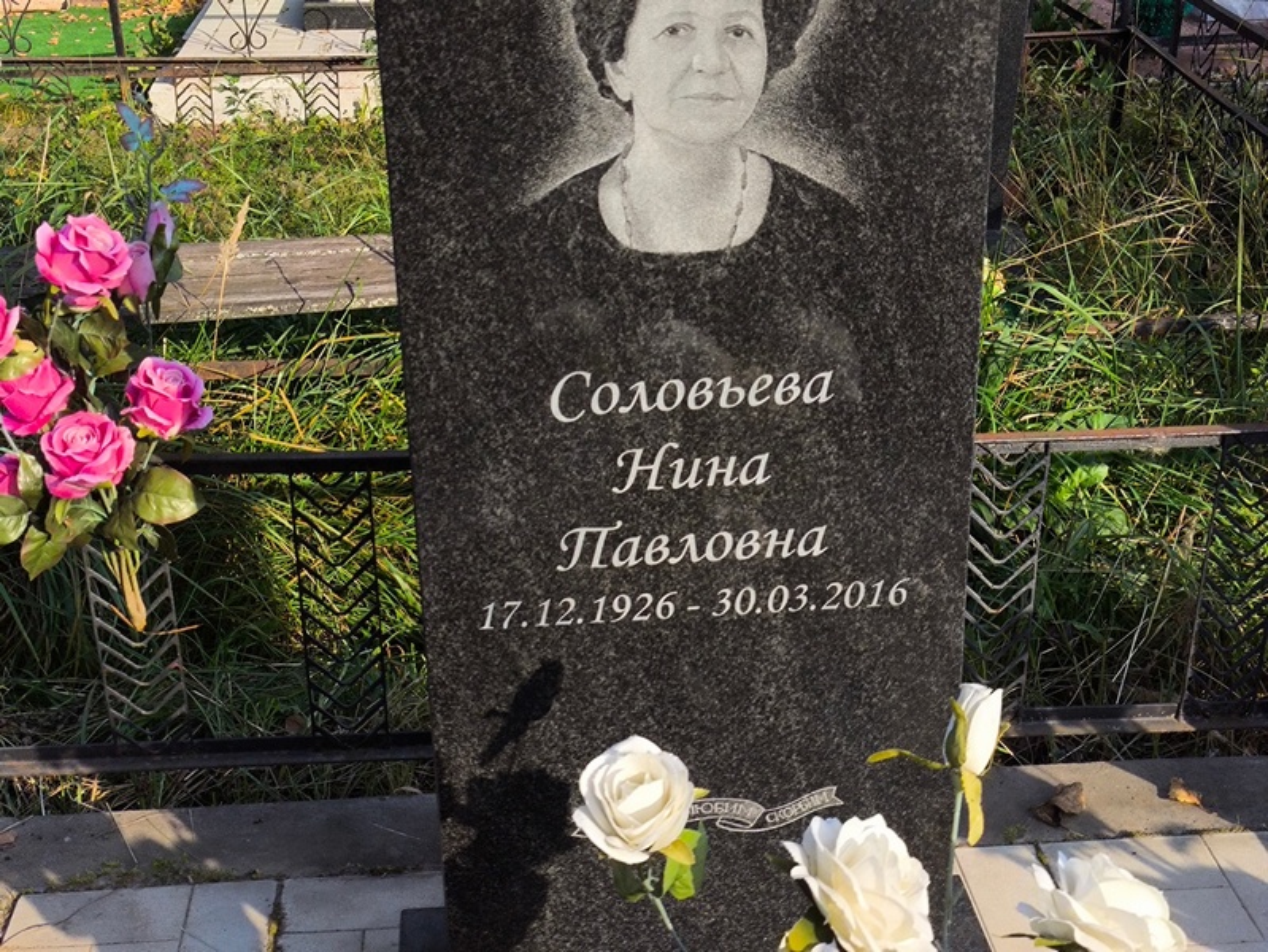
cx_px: 634
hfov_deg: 38.2
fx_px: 1832
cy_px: 476
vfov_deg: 29.1
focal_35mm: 50
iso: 50
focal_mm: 4.71
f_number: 1.7
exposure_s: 1/405
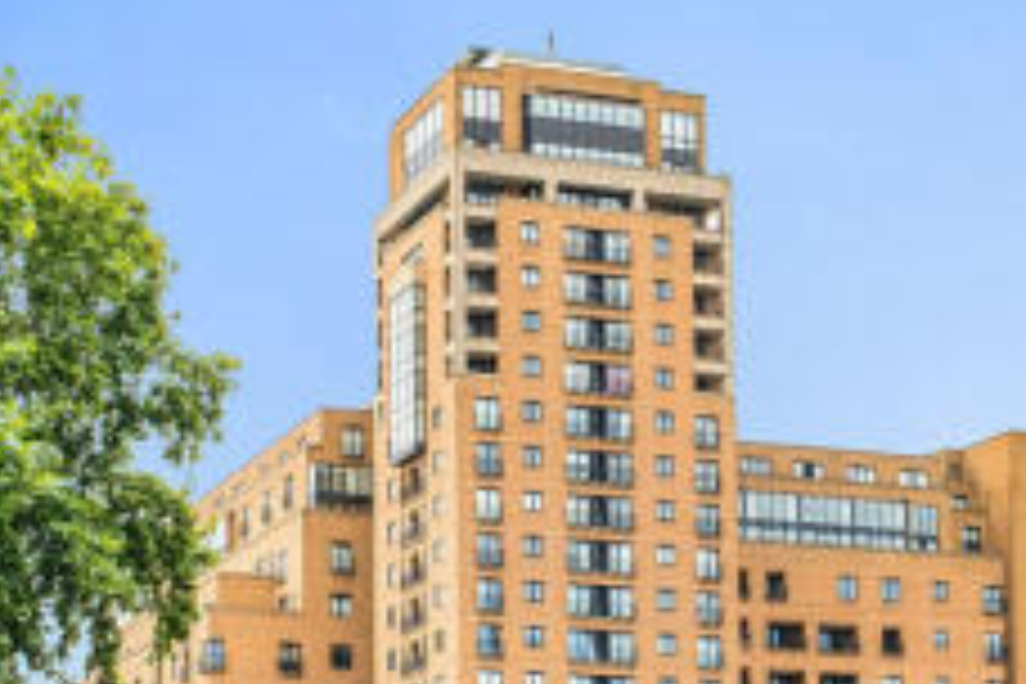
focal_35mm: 75
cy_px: 448
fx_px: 2137
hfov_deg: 26.9
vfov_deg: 18.1
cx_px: 387
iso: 400
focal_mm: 24
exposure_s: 1/320
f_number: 8
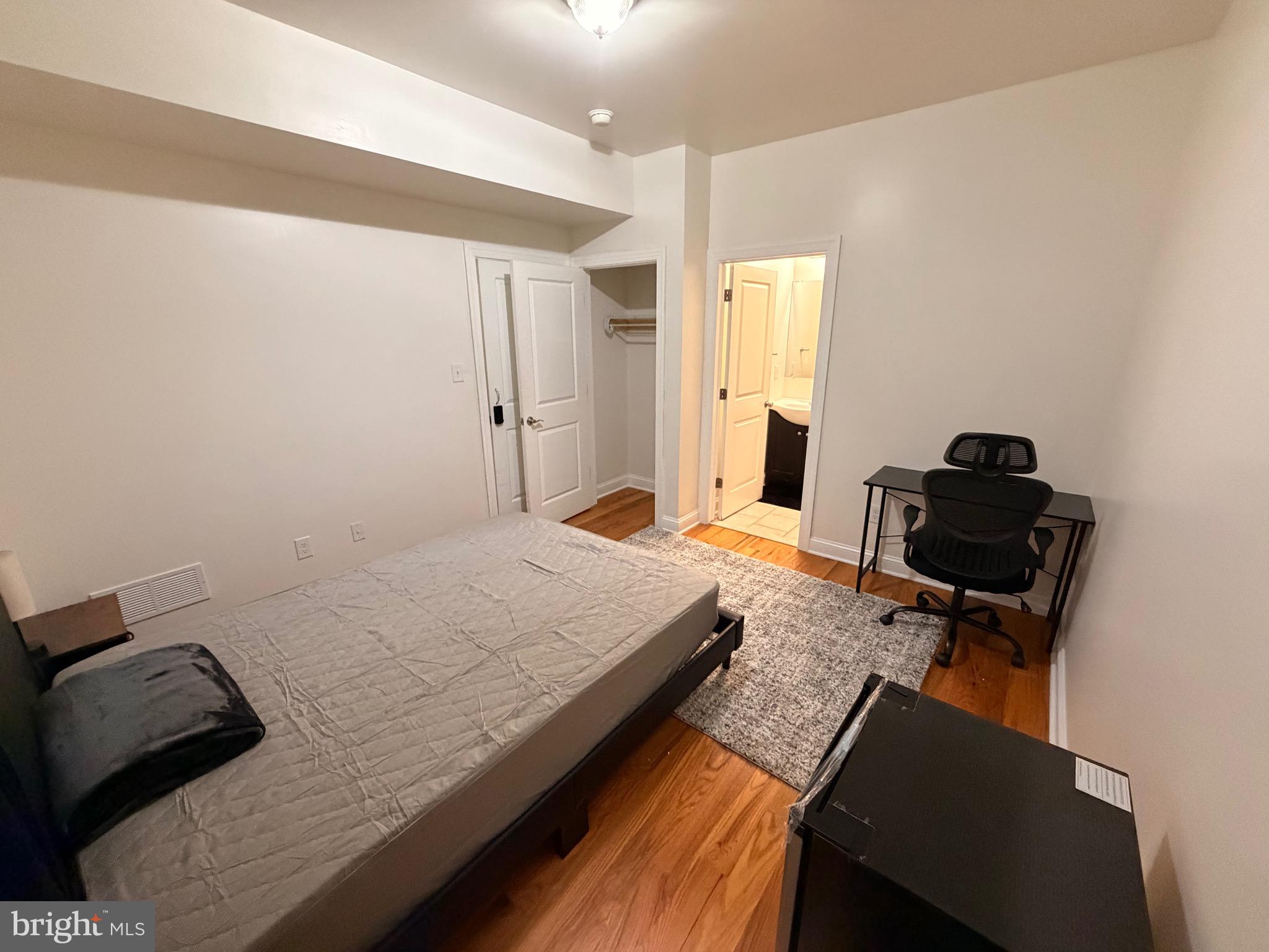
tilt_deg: -16.9
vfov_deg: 85.7
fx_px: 513
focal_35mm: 14
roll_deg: +0.5
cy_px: 476
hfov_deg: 102.1
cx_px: 634
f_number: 2.2
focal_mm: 2.22
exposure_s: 1/60
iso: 800
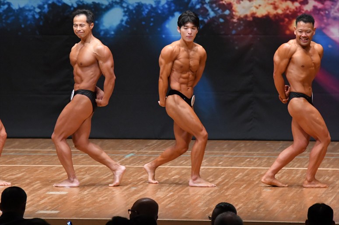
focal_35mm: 285
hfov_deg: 7.2
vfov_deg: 4.8
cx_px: 170
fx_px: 2682
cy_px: 112
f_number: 5.6
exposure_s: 1/400
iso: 6400
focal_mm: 190
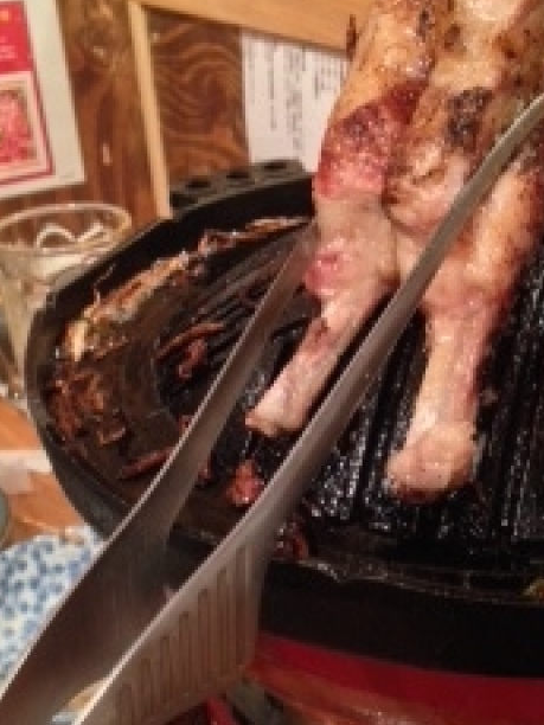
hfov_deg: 31.4
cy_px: 387
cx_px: 331
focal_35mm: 46
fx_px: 964
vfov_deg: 41.2
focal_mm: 4.12
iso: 400
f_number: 2.4
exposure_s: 1/20
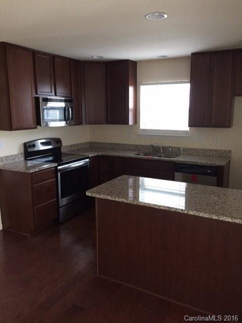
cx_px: 121
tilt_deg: -9.5
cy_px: 162
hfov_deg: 48.2
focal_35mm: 29
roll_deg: +1.8
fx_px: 270
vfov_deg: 61.7
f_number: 2.2
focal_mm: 4.15
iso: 64
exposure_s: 1/30
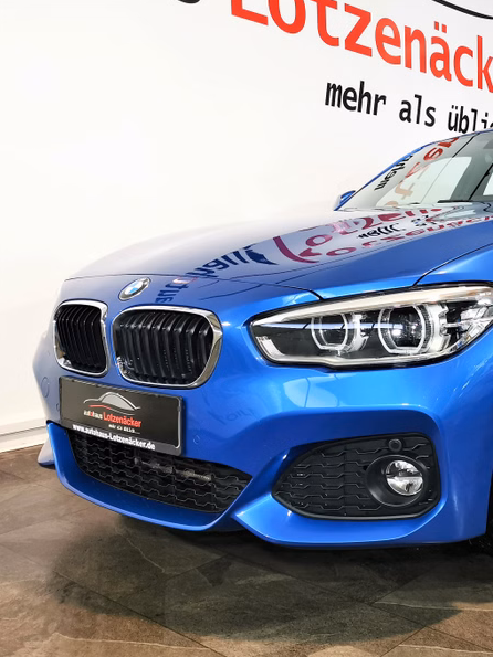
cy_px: 328
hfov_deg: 35.1
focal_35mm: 39
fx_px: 741
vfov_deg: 47.9
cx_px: 422
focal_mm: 5.58
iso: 200
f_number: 1.8
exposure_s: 1/50
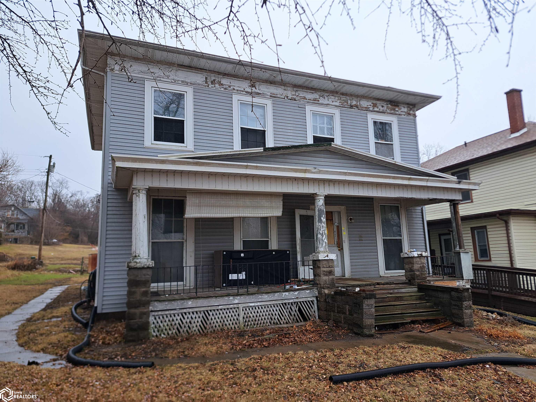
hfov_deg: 71.6
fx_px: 372
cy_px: 201
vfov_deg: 56.8
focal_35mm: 24
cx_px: 268
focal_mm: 5.23
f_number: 1.8
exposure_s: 1/120
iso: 50
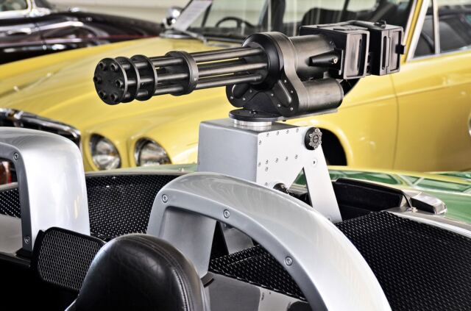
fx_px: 1370
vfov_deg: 13.0
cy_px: 156
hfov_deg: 19.5
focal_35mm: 105
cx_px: 236
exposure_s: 1/20
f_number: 9
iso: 800
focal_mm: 70
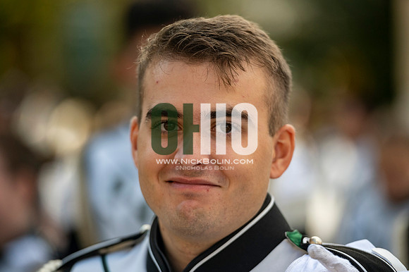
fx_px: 2271
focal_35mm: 200
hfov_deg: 10.3
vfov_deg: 6.9
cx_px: 204
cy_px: 136
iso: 1000
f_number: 2.8
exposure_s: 1/8000
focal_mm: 200
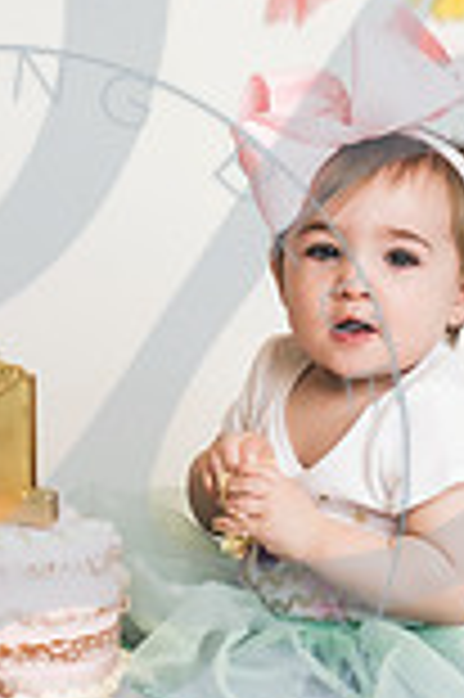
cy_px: 122
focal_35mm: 145
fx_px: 2809
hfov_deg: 9.4
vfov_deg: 14.1
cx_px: 194
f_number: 2.8
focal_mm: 50
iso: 200
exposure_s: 1/160
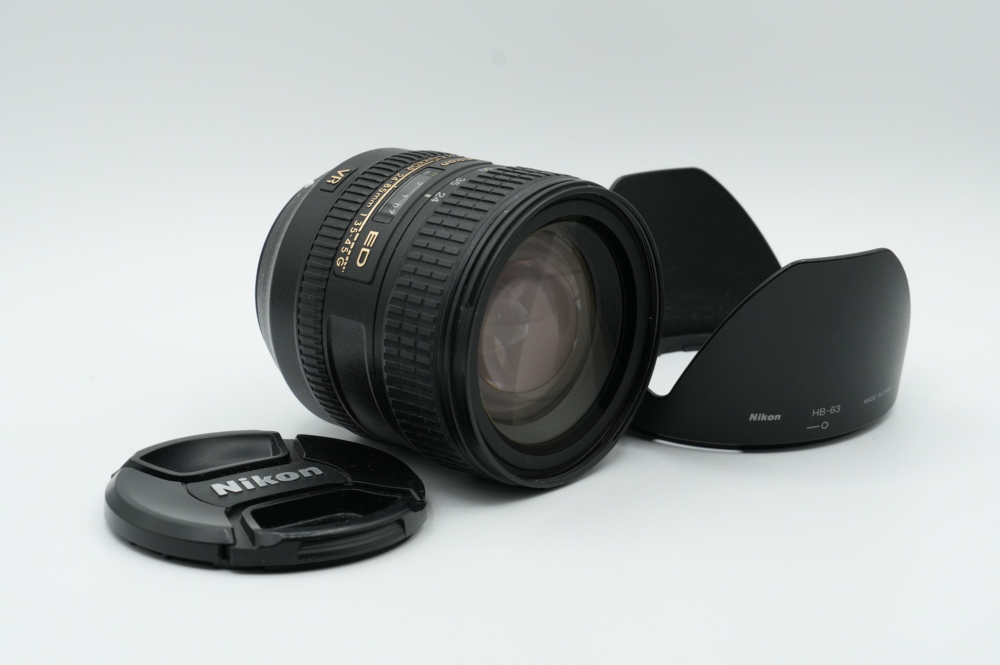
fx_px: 1707
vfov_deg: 22.0
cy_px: 332
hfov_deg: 32.7
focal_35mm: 62
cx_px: 500
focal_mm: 41
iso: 250
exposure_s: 1/100
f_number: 10
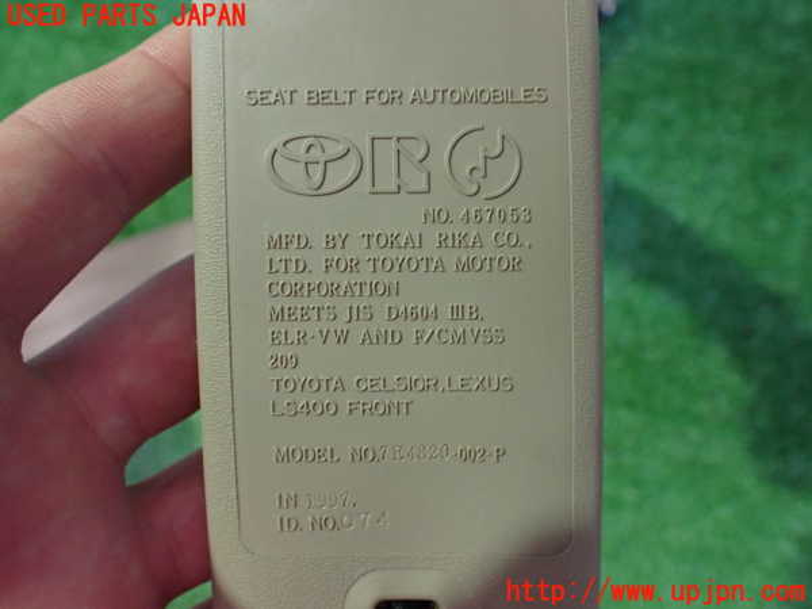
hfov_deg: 60.0
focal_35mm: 30
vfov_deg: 46.8
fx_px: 704
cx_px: 406
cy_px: 304
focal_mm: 5.4
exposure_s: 1/30
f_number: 2.3
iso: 800
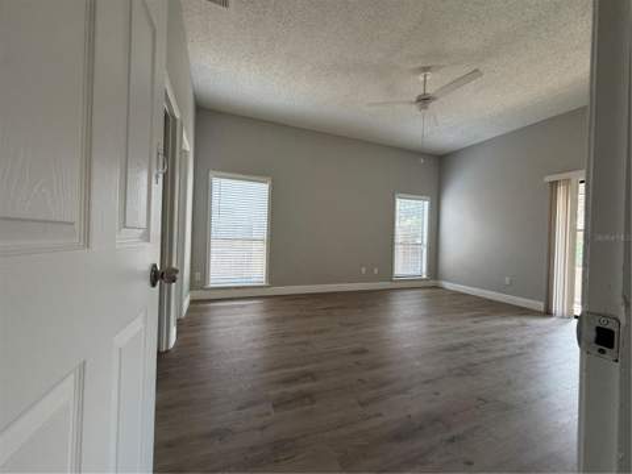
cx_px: 316
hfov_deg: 102.1
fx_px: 256
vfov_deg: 85.7
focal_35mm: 14
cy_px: 237
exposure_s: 1/121
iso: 200
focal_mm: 2.22
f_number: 2.2
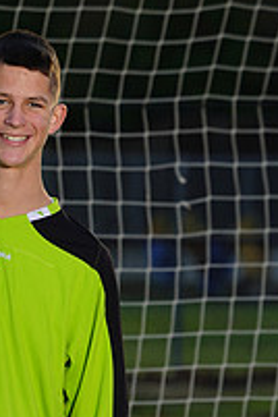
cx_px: -88
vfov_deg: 2.6
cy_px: 475
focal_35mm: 783
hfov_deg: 1.8
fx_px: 9069
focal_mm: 271
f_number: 8
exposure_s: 1/200
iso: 100
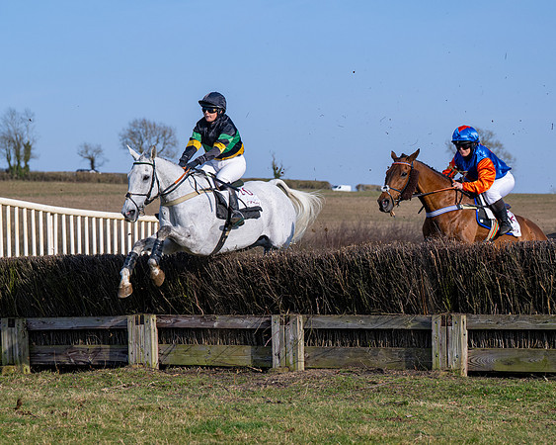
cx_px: 232
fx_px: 2019
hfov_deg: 15.7
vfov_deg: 12.6
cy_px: 267
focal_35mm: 123
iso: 160
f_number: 4
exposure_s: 1/2500
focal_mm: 81
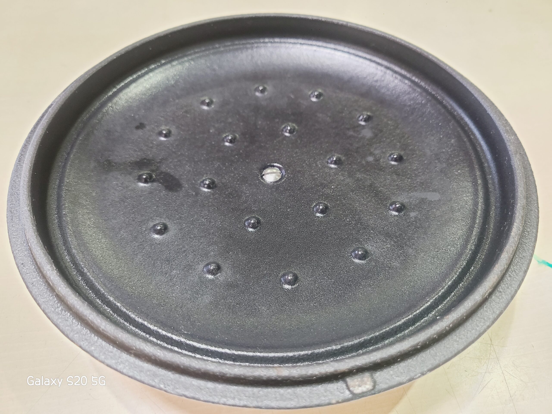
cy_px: 207
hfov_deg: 67.3
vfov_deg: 53.1
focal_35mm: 26
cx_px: 276
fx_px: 415
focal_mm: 5.4
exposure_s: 1/50
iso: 320
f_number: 1.8
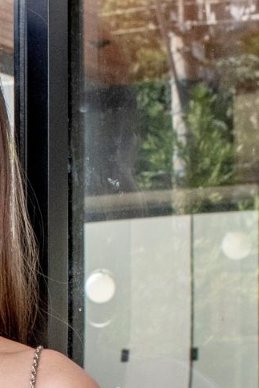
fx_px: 1995
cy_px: 485
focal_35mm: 185
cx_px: -254
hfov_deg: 7.2
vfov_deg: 10.9
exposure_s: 1/400
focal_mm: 35
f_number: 10
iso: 1600
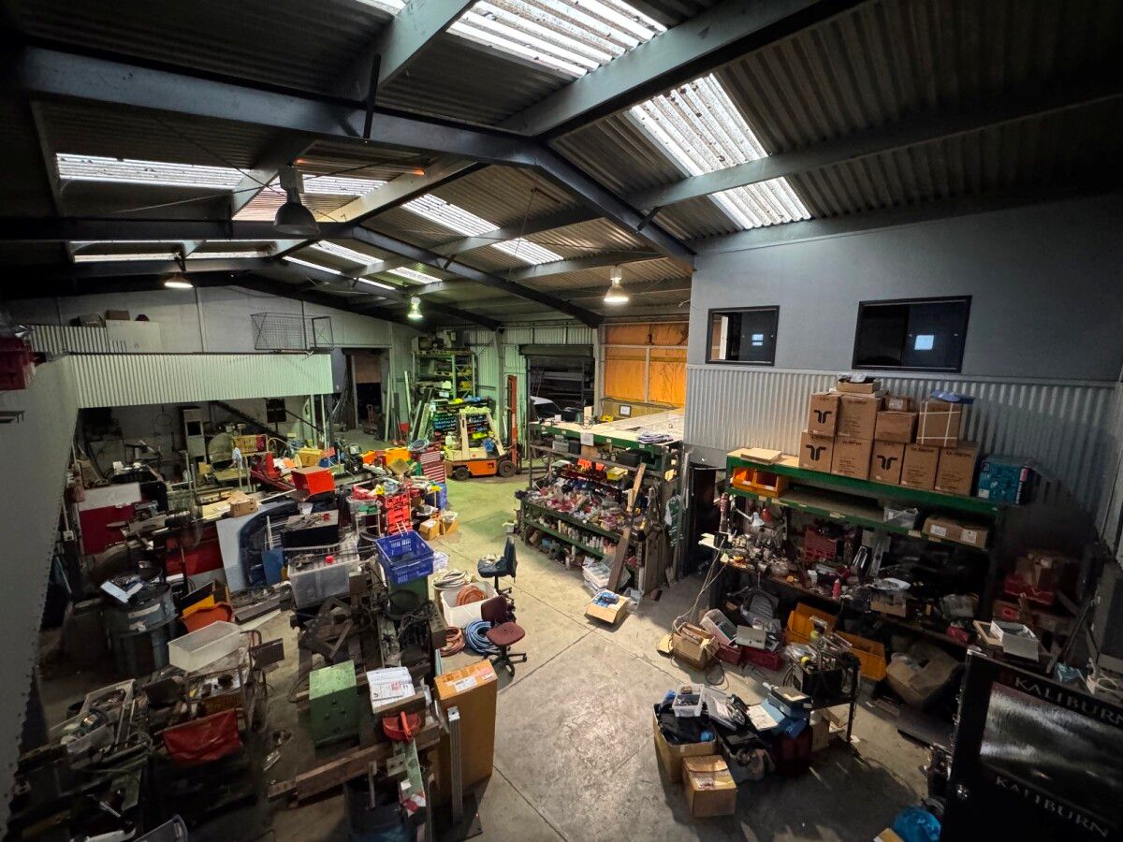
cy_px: 421
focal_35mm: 14
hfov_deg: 102.1
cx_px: 562
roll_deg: -0.6
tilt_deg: -8.4
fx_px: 454
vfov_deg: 85.7
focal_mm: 2.22
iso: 1000
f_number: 2.2
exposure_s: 1/33
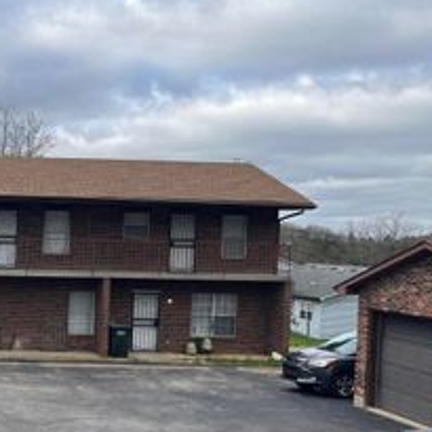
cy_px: 283
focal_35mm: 56
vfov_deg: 30.4
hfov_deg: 28.2
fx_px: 791
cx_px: -23
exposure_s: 1/1776
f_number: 1.6
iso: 50
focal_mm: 5.1
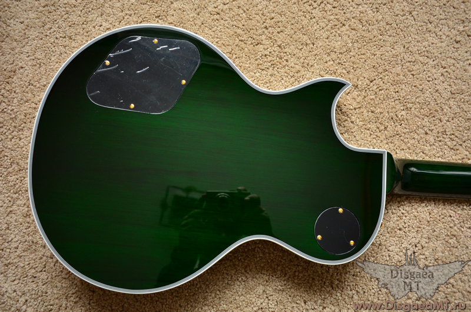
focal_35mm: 28
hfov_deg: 65.6
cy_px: 156
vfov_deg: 46.2
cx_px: 236
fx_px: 366
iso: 500
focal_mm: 18.5
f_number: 3.5
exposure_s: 1/40
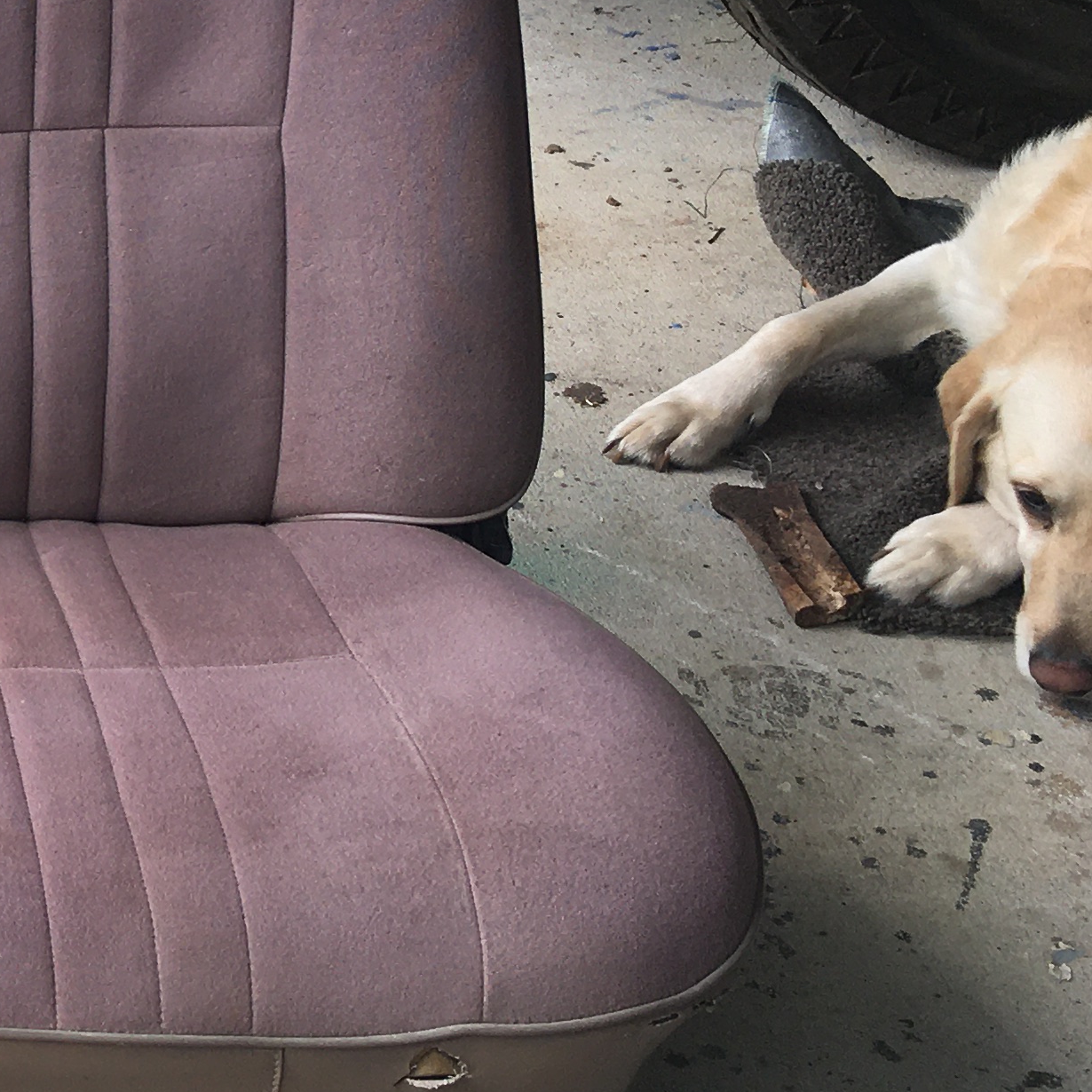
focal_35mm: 84
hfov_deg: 18.1
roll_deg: +3.1
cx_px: -609
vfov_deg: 20.5
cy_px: 271
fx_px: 2998
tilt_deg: -26.9
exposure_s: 1/458
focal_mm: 4.15
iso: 25
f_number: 2.2
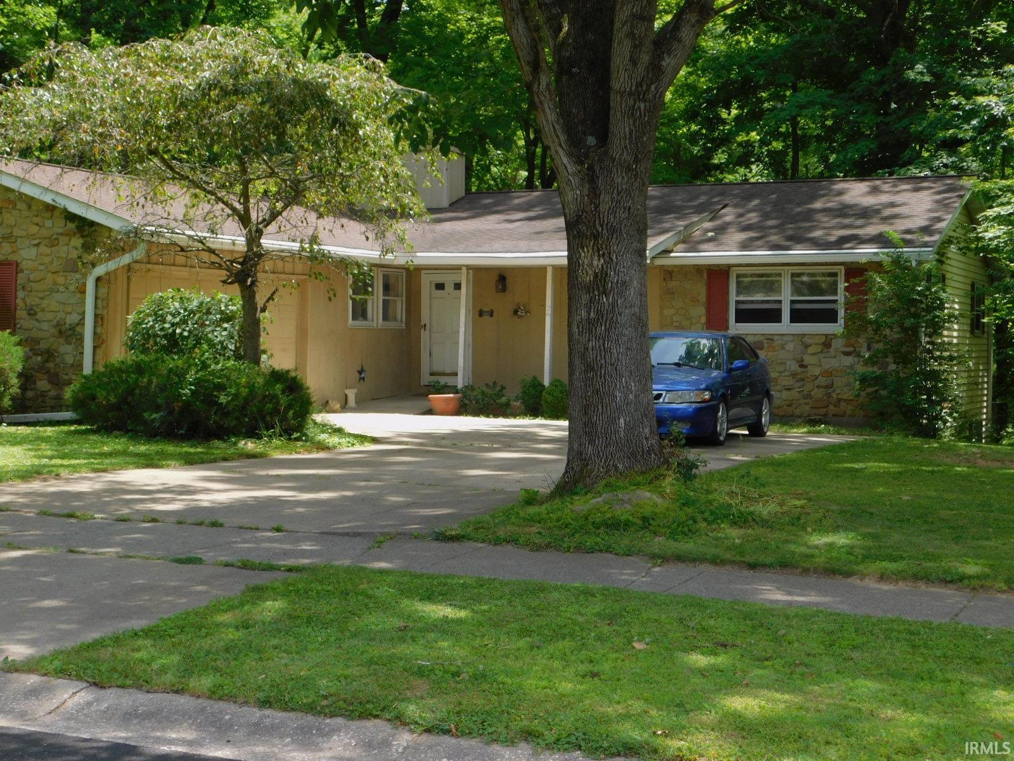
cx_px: 507
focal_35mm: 59
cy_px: 380
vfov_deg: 24.8
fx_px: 1728
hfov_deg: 32.7
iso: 125
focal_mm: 10.4
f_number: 4
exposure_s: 1/250
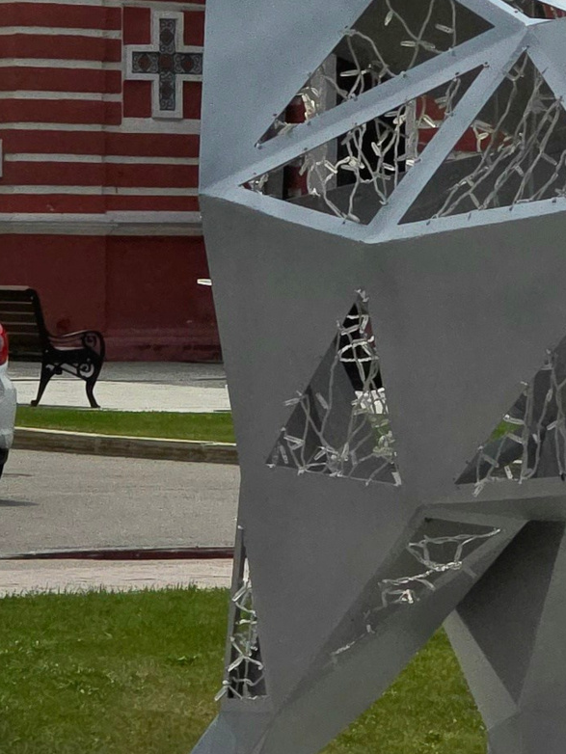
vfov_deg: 6.6
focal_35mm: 301
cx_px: 416
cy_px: -44
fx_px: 6559
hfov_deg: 4.9
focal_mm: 7.9
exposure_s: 1/5000
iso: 50
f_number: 2.4
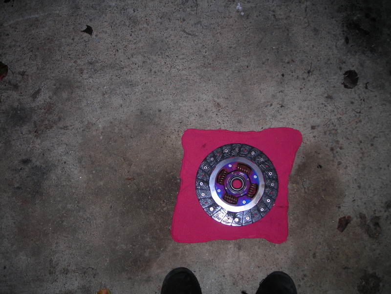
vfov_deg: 37.7
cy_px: 147
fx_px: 429
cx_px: 196
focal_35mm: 38
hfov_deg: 49.0
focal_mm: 6.3
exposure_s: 1/60.1
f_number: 3.2
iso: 50
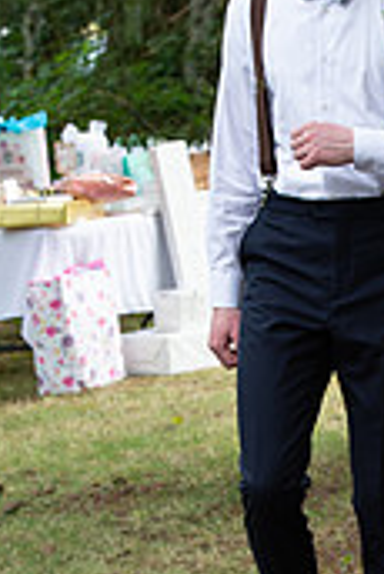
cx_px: 374
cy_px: 417
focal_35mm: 209
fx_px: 3337
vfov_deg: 9.8
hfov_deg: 6.6
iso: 640
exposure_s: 1/125
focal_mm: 80
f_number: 5.6
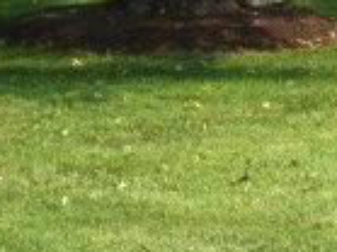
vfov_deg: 6.1
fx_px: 2334
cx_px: 320
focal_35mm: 240
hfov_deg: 8.2
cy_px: -177
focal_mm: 9.4
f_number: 4.5
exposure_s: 1/250
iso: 80
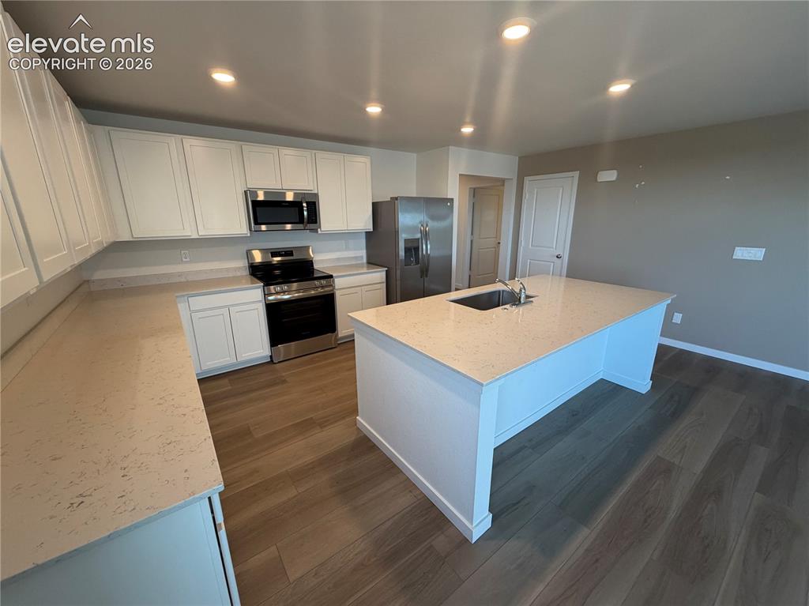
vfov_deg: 85.6
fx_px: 327
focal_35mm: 14
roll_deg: +0.9
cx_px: 404
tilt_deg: -15.3
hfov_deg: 102.1
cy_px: 303
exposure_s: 1/120
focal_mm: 2.22
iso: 200
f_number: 2.2
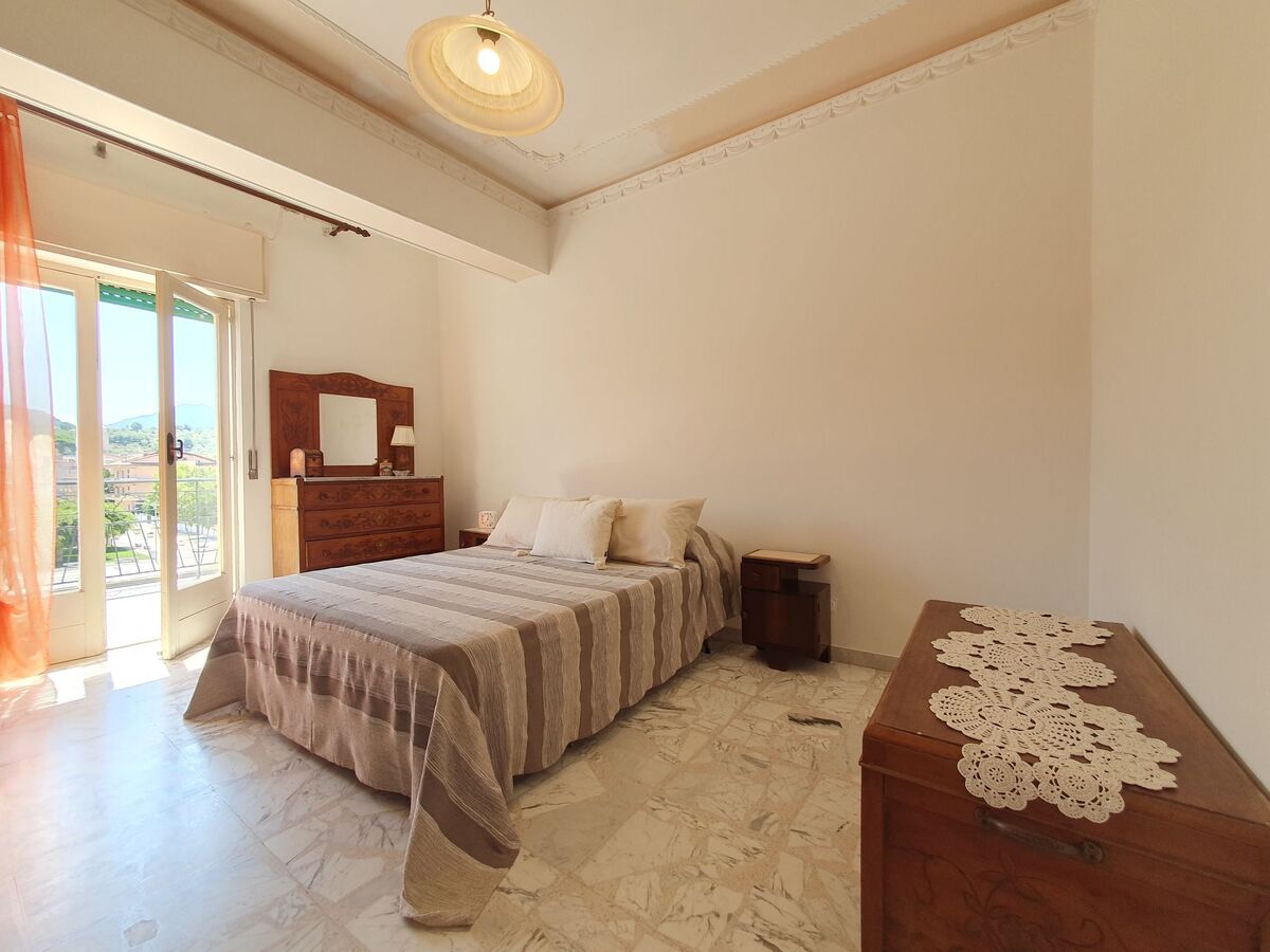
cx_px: 635
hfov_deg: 106.2
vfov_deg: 89.9
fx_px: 477
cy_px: 476
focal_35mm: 13
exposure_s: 1/100
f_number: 2.2
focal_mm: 1.8
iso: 50
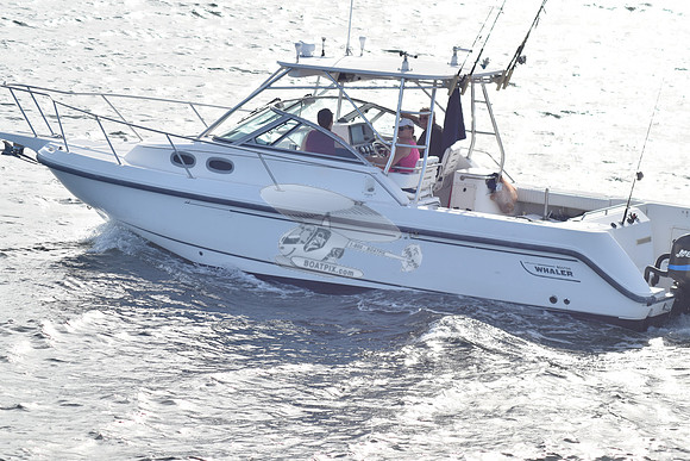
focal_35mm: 158
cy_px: 230
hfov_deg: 13.0
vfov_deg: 8.7
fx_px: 3019
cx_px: 345
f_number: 8
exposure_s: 1/1000
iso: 400
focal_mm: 105
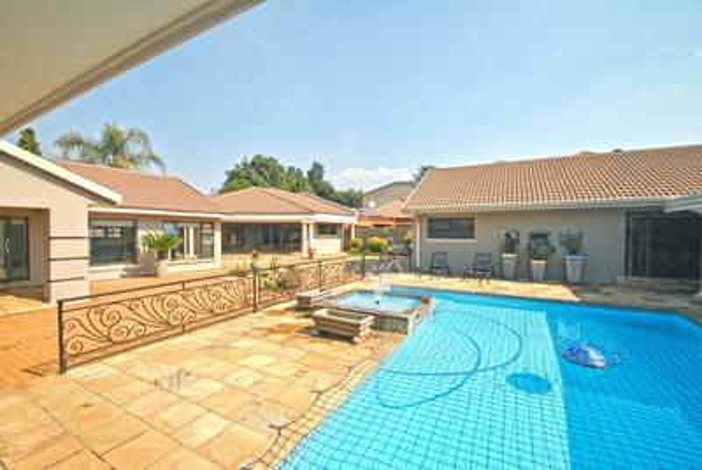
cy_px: 235
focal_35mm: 15
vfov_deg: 77.5
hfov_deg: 100.3
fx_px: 293
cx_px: 351
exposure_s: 1/400
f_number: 7.1
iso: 100
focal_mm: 10
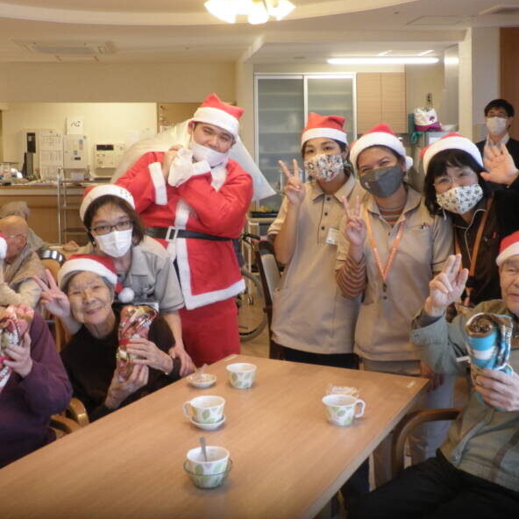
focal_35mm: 43
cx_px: 267
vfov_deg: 39.2
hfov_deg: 39.2
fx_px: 729
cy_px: 257
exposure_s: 1/20
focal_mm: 6.3
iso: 160
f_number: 3.5
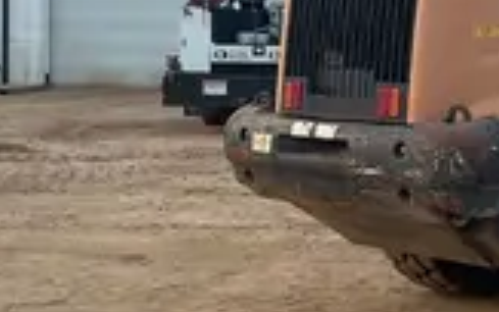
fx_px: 1265
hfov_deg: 20.4
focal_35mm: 93
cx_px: 643
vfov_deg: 14.0
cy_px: 57
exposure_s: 1/173
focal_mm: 5.1
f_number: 1.6
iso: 40
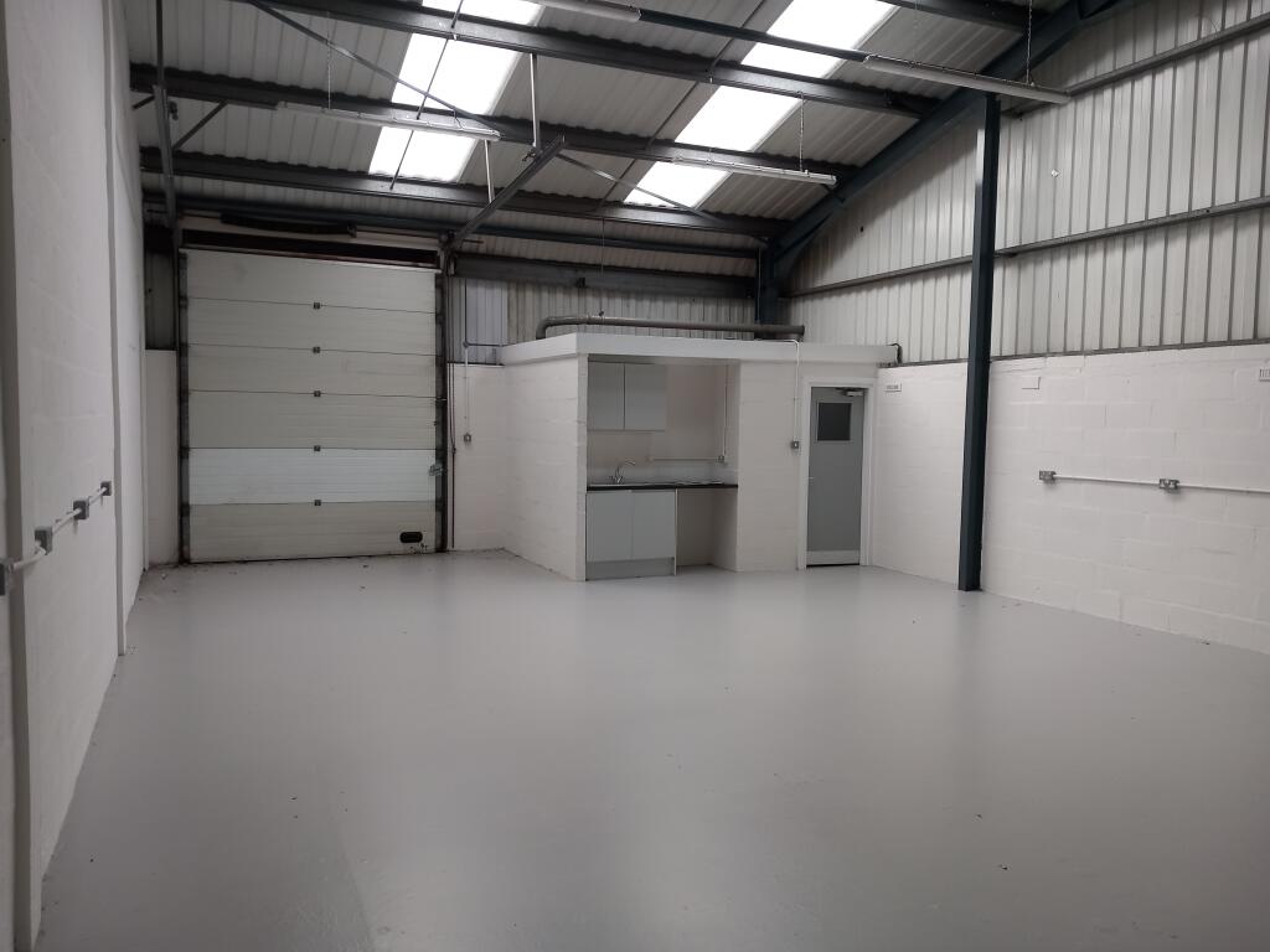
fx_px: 991
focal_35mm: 27
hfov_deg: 65.3
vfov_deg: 51.4
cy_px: 476
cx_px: 635
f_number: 1.8
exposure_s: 1/33.3
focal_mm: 4
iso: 160
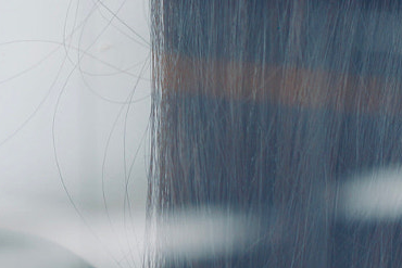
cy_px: -107
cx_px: -55
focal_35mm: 238
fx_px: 2659
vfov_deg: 5.7
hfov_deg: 8.6
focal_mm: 55
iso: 100
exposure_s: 1/80
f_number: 5
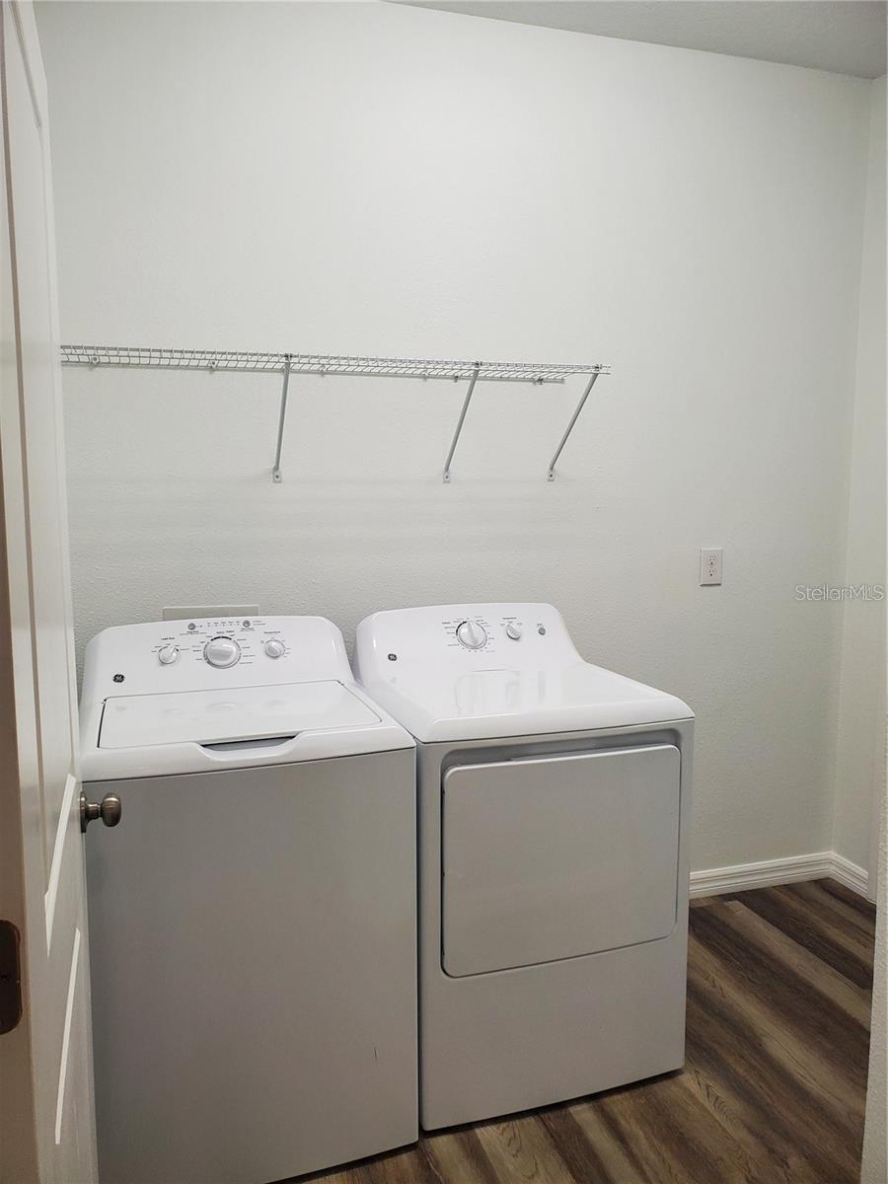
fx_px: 889
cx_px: 444
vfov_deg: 67.3
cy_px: 592
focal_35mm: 26
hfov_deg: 53.1
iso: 125
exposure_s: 1/120
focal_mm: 4.3
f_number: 2.4
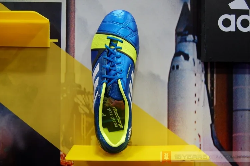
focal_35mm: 42
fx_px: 291
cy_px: 83
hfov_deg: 46.5
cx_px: 125
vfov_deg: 31.8
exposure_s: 1/40
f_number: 4.2
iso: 400
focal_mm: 28
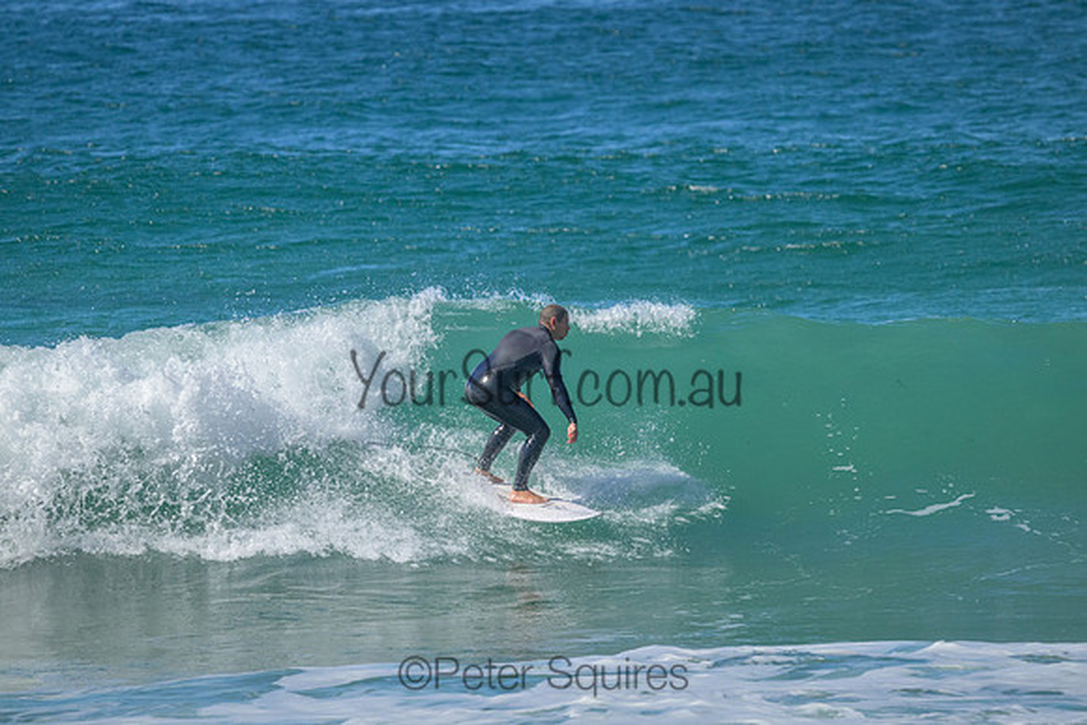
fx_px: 14798
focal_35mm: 490
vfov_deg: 2.8
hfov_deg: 4.2
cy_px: 362
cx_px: 544
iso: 2800
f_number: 10
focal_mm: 490
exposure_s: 1/2000
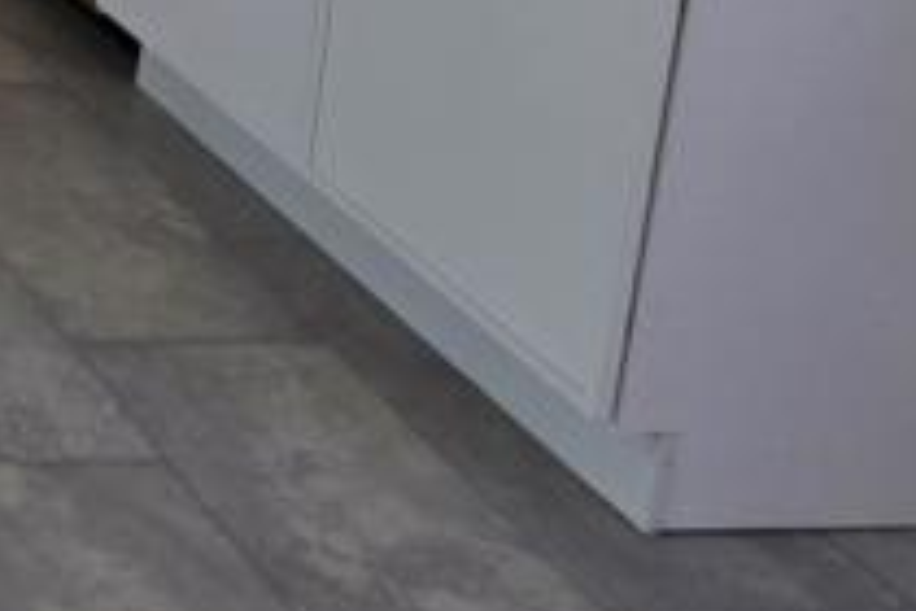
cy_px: -511
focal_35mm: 66
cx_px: -951
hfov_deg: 18.5
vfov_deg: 16.8
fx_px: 1679
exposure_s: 1/380
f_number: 1.9
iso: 40
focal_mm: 2.2
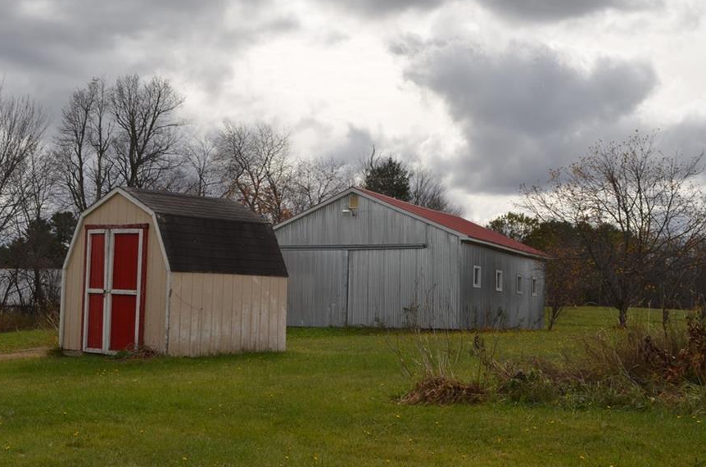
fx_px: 1115
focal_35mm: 57
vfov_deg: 23.6
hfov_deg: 35.1
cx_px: 296
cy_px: 207
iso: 100
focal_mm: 32
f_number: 10
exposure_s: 1/200
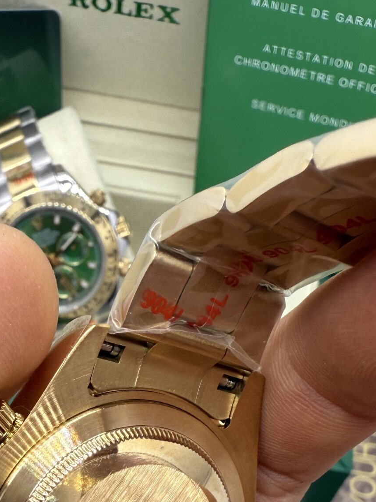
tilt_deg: -59.7
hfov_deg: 26.9
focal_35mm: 54
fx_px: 782
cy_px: 551
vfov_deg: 31.6
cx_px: 140
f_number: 2.2
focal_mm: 2.22
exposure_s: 1/196
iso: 40
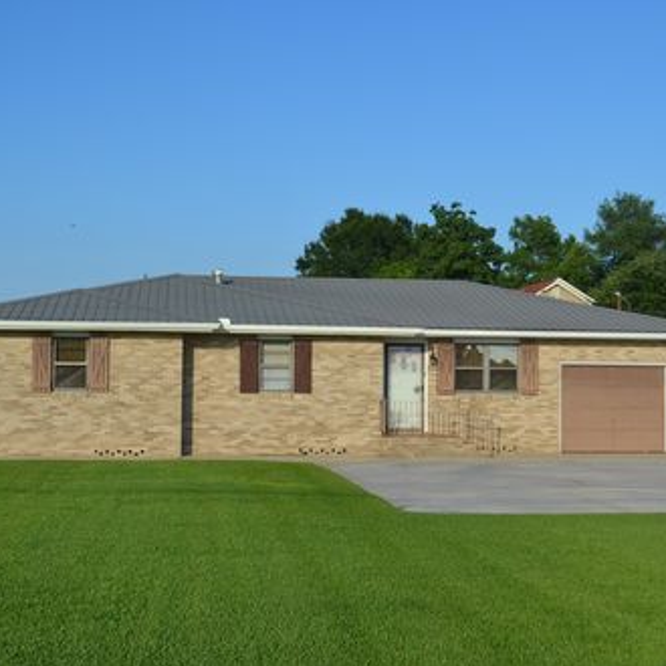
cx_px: 319
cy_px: 334
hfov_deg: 31.6
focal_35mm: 54
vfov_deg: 31.6
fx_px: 1175
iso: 100
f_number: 7.1
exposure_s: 1/250
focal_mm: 28
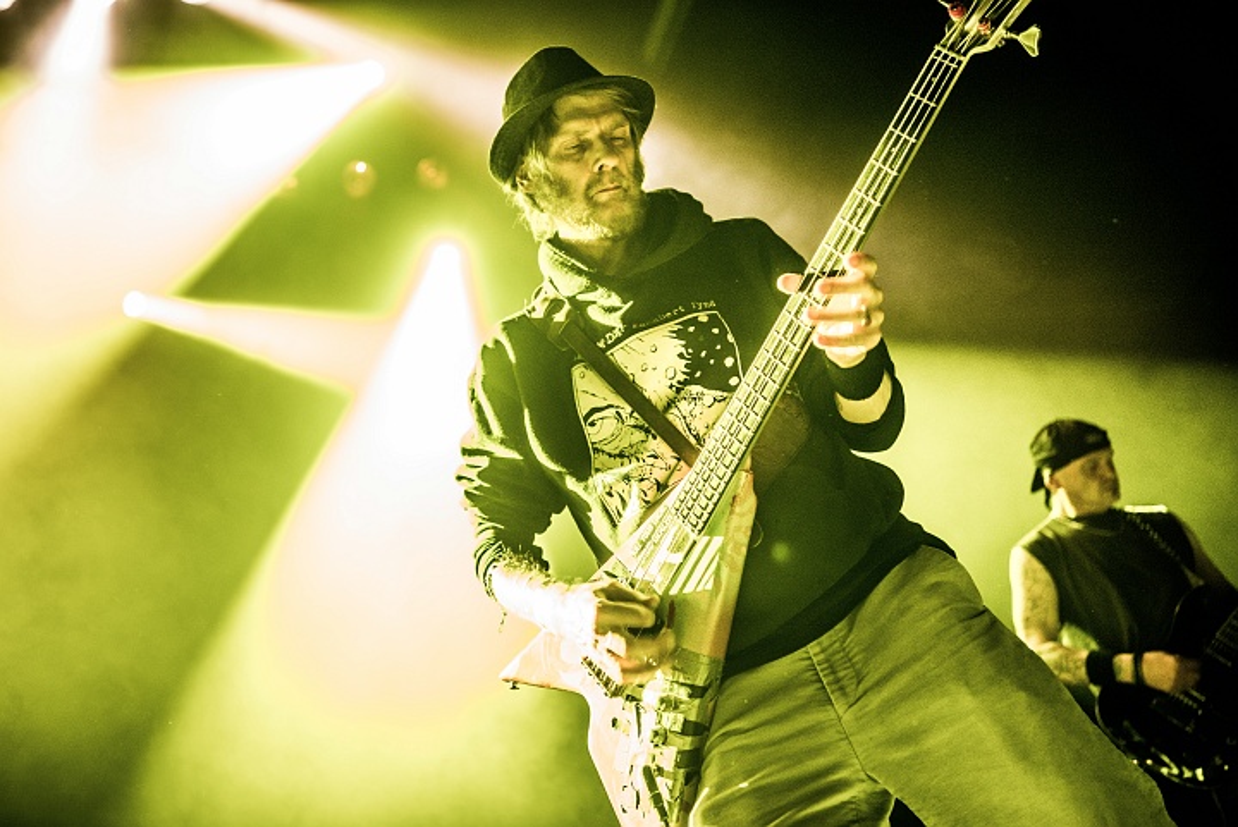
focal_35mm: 45
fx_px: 1548
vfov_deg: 29.9
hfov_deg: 43.6
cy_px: 414
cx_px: 619
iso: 2000
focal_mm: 45
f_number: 2.8
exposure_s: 1/80
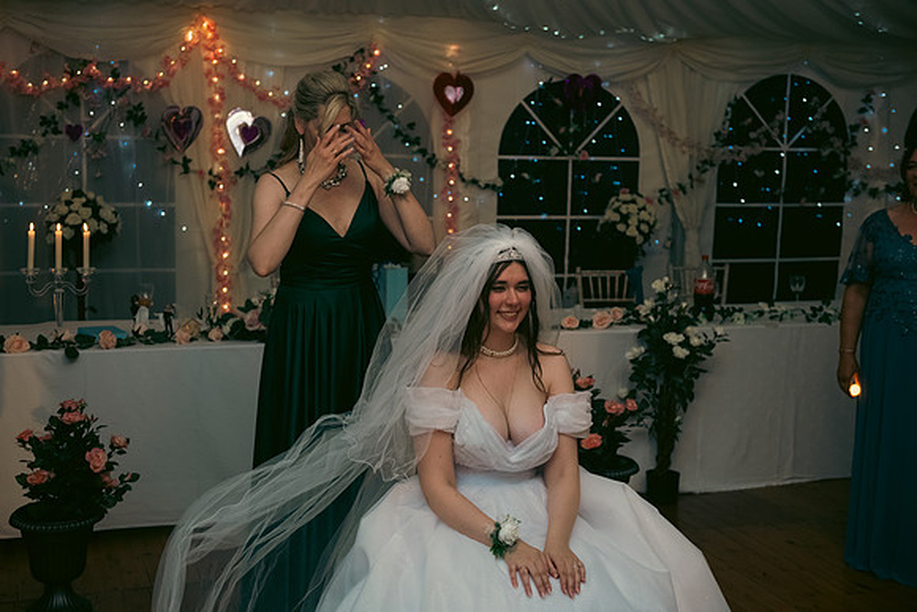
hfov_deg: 41.1
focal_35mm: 48
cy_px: 306
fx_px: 1223
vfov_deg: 28.1
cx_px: 458
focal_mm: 48
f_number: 3.5
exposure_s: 1/160
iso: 800
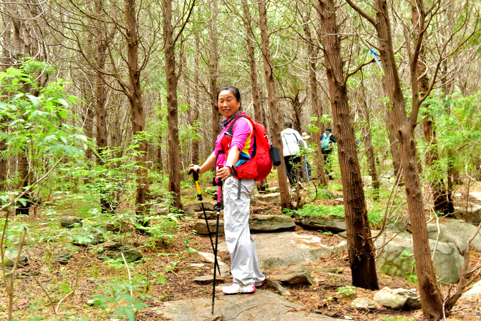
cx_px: 240
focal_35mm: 38
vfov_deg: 35.1
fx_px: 508
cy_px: 160
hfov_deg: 50.7
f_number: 8
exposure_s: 1/25
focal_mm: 38
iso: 1000
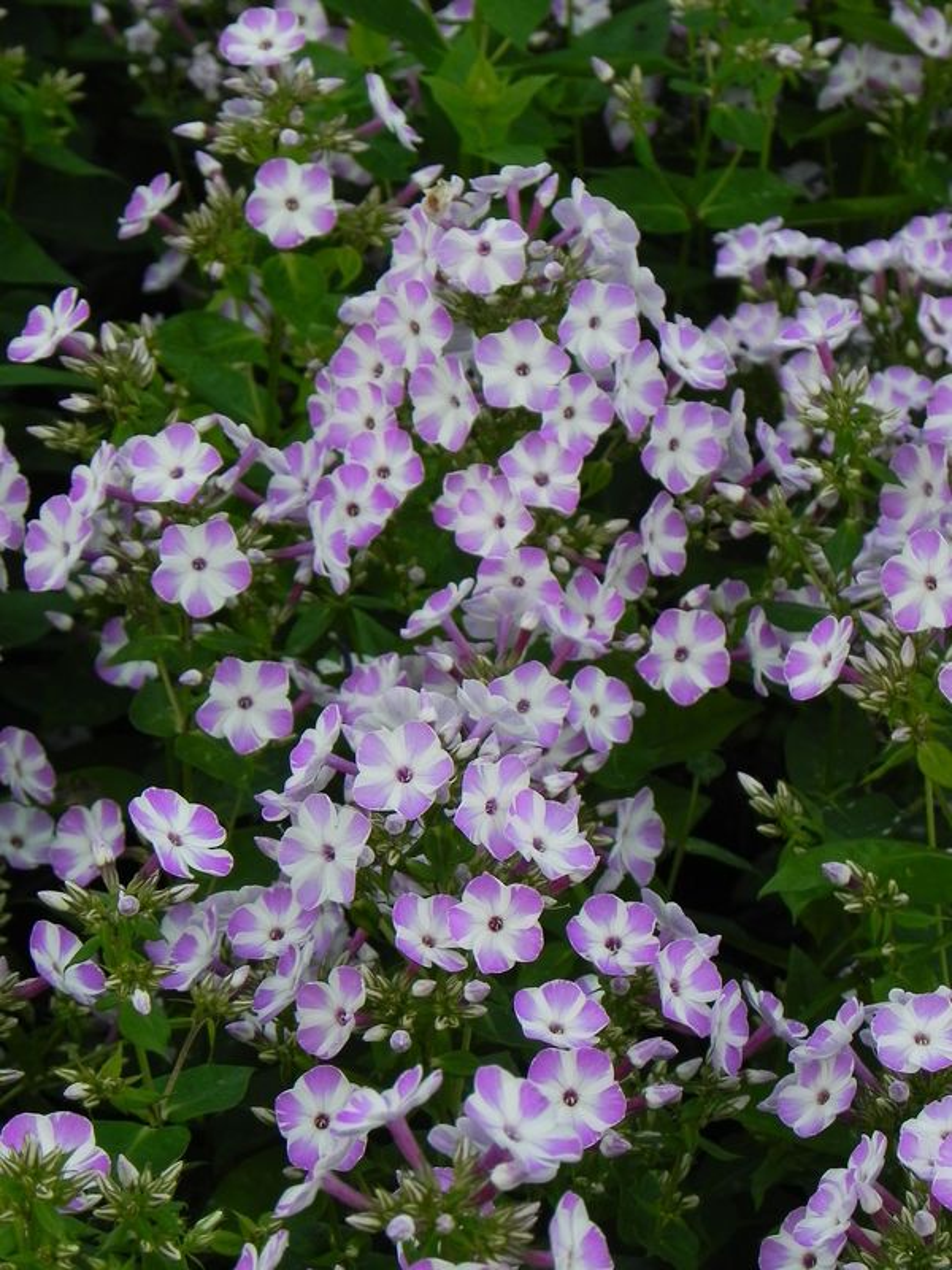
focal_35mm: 184
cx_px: 476
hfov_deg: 8.1
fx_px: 6747
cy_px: 635
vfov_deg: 10.7
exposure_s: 1/125
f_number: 5
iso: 160
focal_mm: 32.7
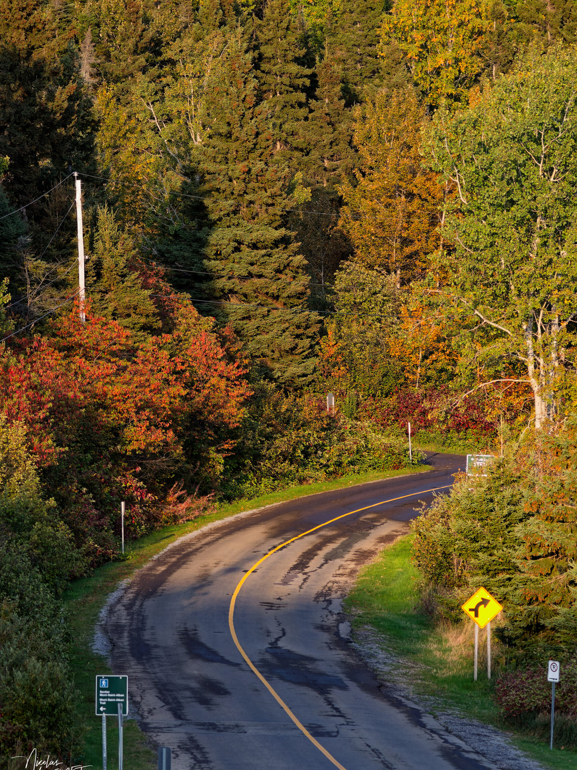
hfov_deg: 6.1
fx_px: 5422
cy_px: 370
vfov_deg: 8.1
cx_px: 288
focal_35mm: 244
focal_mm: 150
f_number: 5.6
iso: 800
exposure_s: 1/500
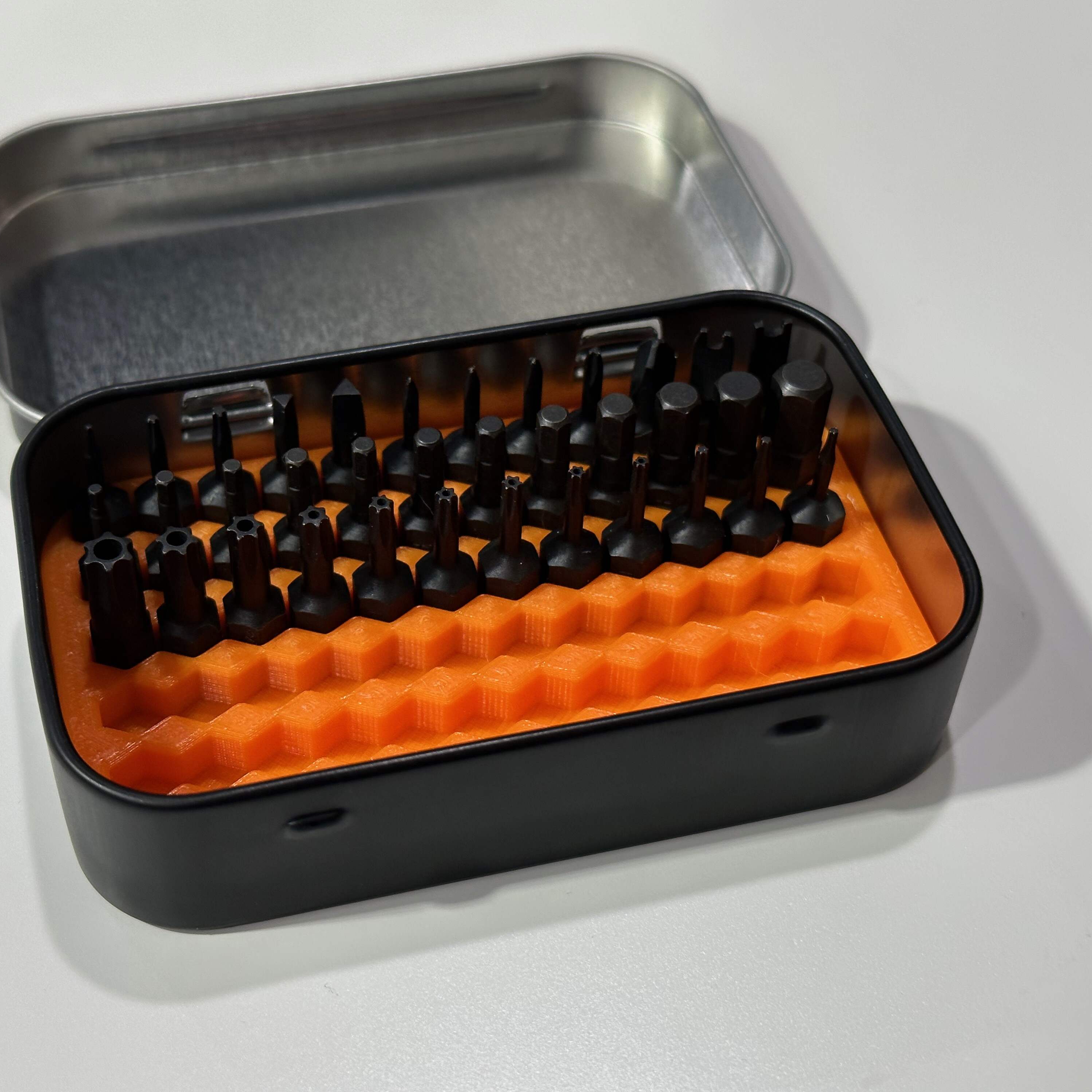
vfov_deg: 30.0
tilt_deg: -48.8
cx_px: 524
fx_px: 2034
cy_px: 543
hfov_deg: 30.0
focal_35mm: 57
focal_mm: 6.86
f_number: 1.78
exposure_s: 1/120
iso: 125
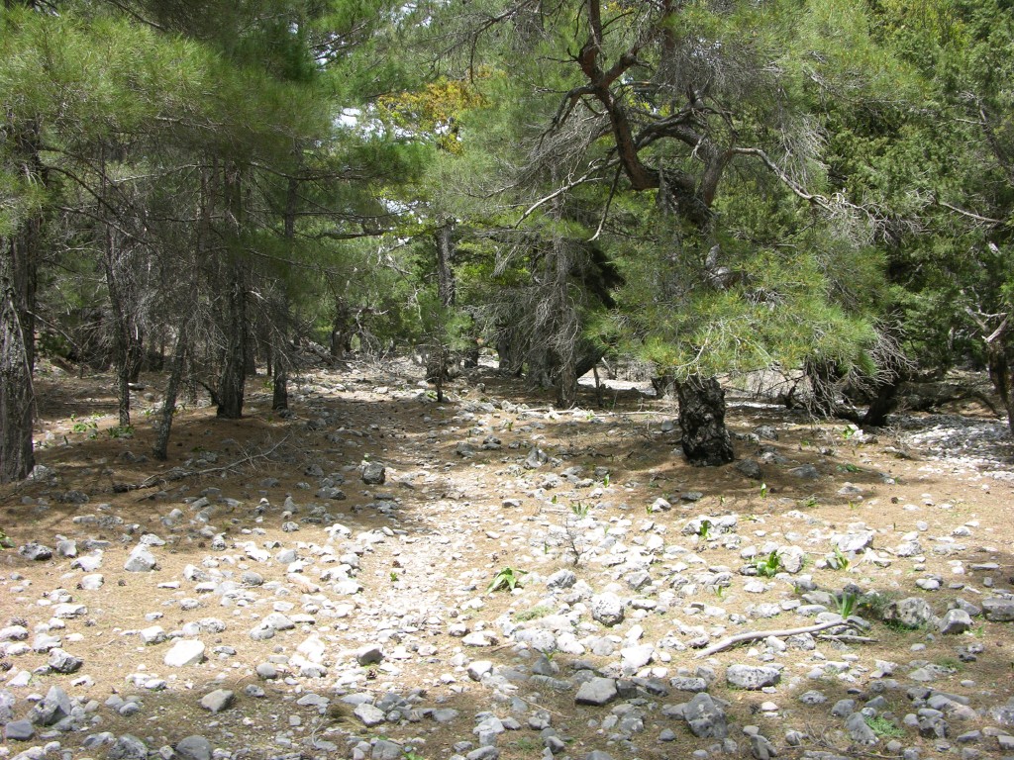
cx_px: 507
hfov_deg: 52.6
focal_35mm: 35
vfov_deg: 40.7
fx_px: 1025
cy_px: 380
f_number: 4.5
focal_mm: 8.9
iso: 50
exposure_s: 1/115
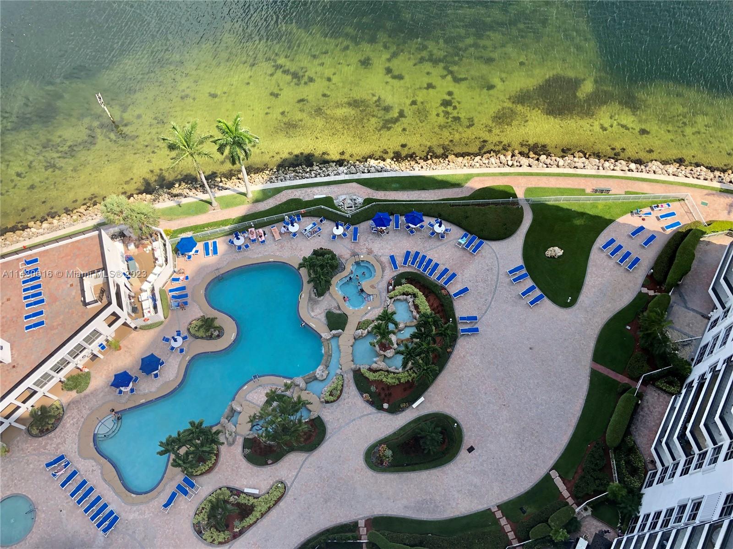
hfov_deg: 63.4
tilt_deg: -63.9
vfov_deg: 49.7
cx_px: 366
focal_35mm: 28
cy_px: 274
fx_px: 593
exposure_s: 1/934
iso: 20
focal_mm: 3.99
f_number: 1.8
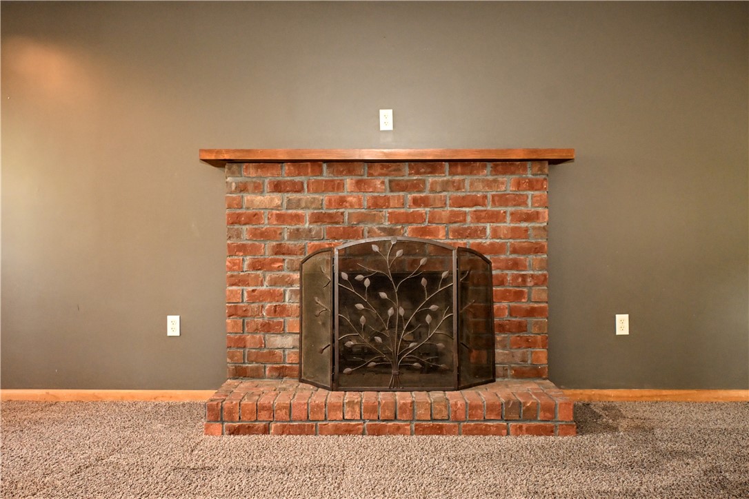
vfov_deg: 44.6
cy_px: 250
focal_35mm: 29
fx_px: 609
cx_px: 374
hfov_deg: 63.2
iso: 3200
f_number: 4.8
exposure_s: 1/60
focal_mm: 19.5
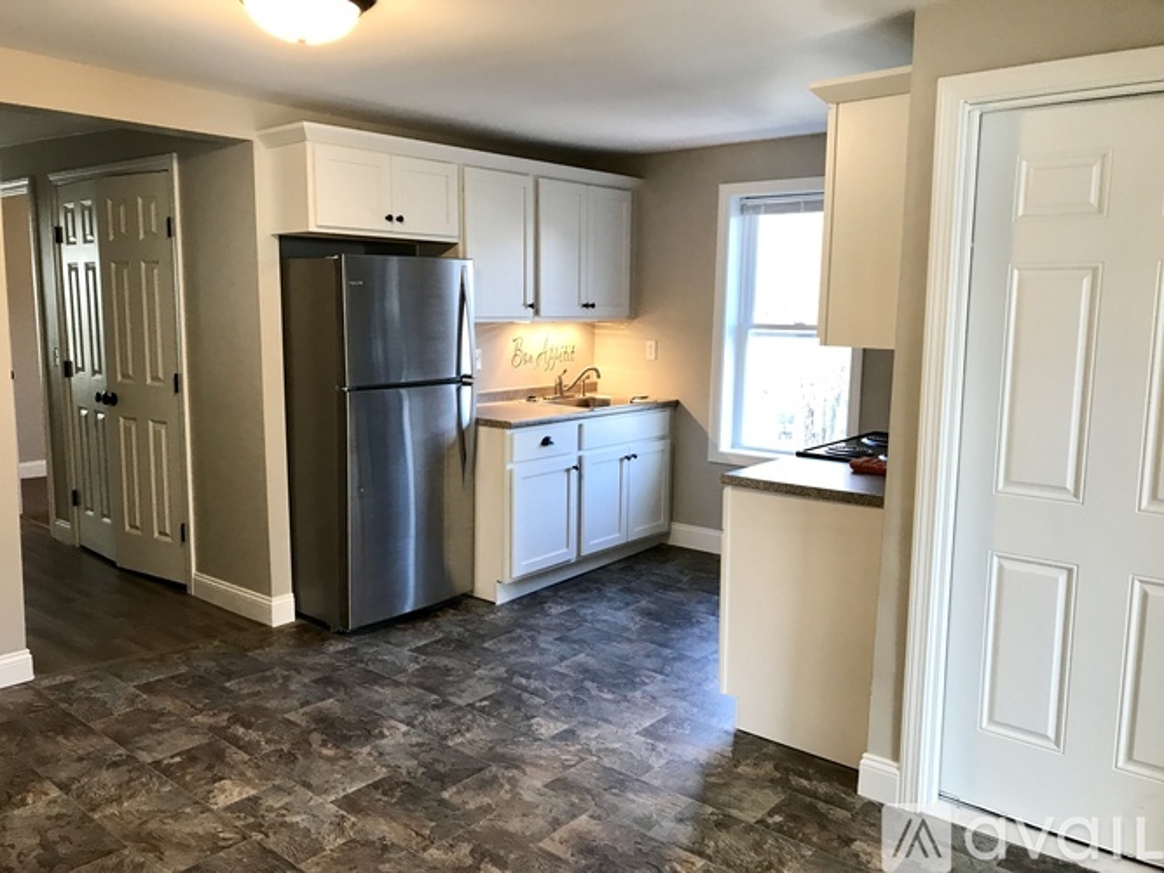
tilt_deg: -7.0
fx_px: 941
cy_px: 436
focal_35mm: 28
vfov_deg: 49.7
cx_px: 582
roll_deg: -0.9
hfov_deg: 63.5
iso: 32
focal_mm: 3.99
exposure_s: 1/30
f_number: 1.8
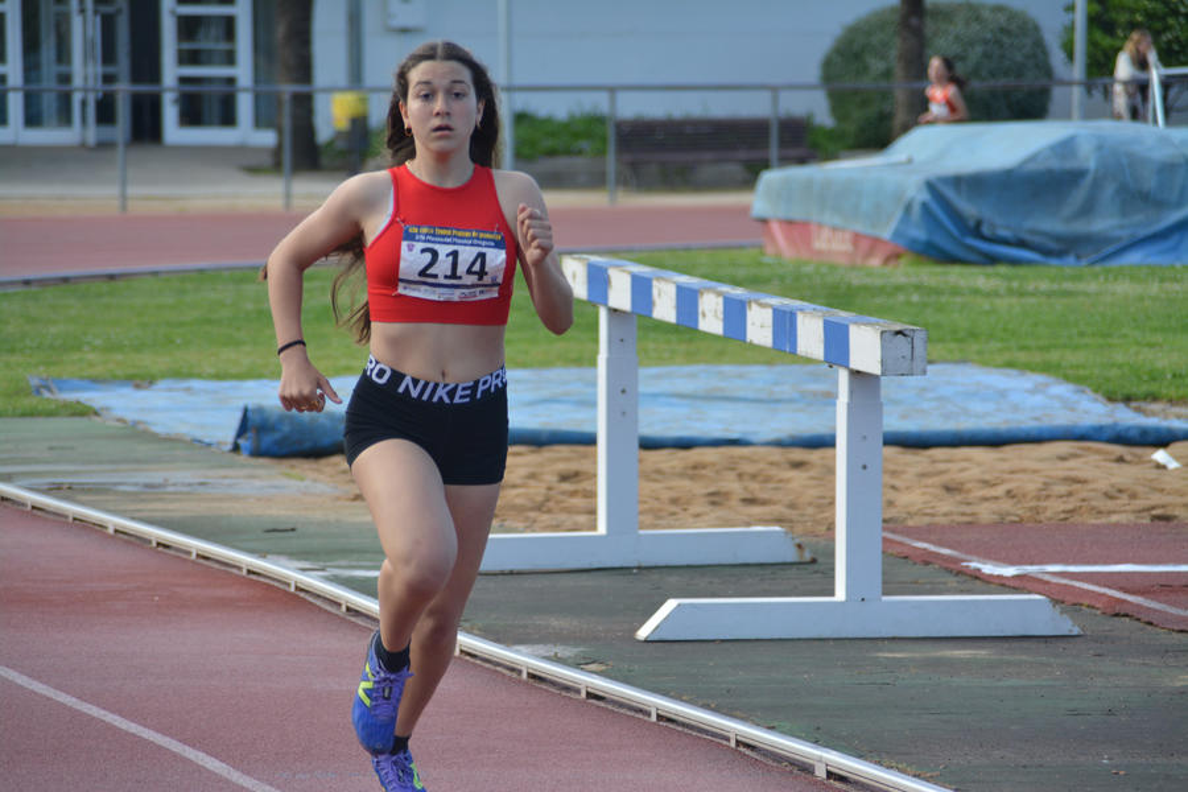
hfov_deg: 6.9
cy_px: 396
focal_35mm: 300
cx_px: 594
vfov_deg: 4.6
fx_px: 9899
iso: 450
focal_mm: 200
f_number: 6.3
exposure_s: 1/1000
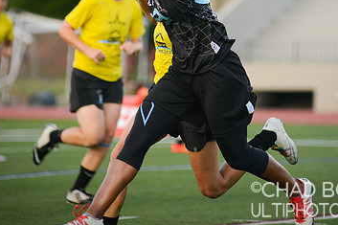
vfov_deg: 4.2
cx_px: 188
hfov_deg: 6.3
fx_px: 3087
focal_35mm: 329
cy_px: 44
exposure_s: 1/1250
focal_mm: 200
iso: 1250
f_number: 3.5
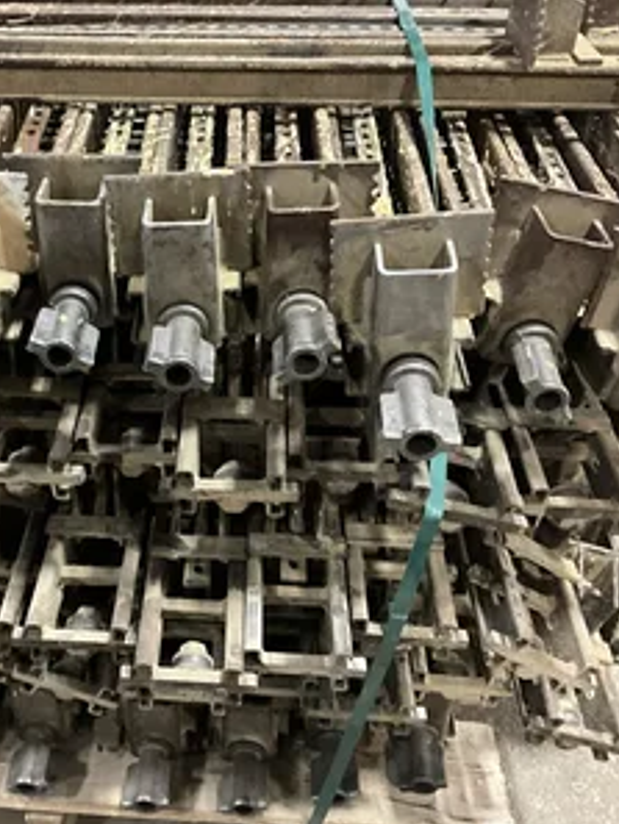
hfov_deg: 36.2
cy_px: 413
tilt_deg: -39.0
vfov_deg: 47.8
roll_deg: -0.2
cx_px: 178
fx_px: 929
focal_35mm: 39
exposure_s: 1/30
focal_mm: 3
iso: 400
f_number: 1.8
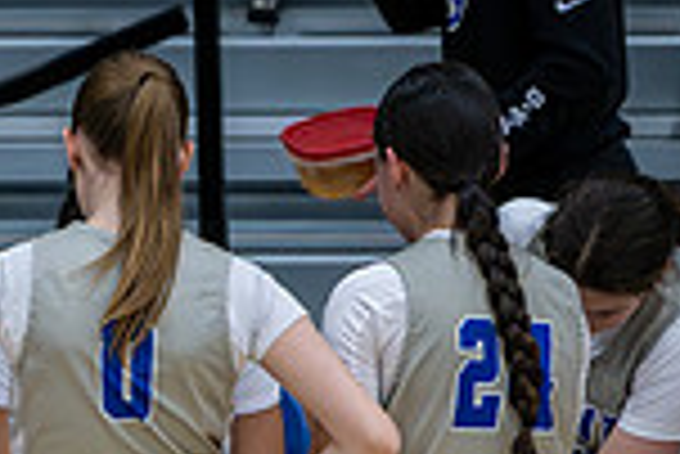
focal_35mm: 986
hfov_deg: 2.1
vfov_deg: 1.4
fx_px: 18642
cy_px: 681
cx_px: -244
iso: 3600
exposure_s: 1/1000
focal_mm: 200
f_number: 2.8
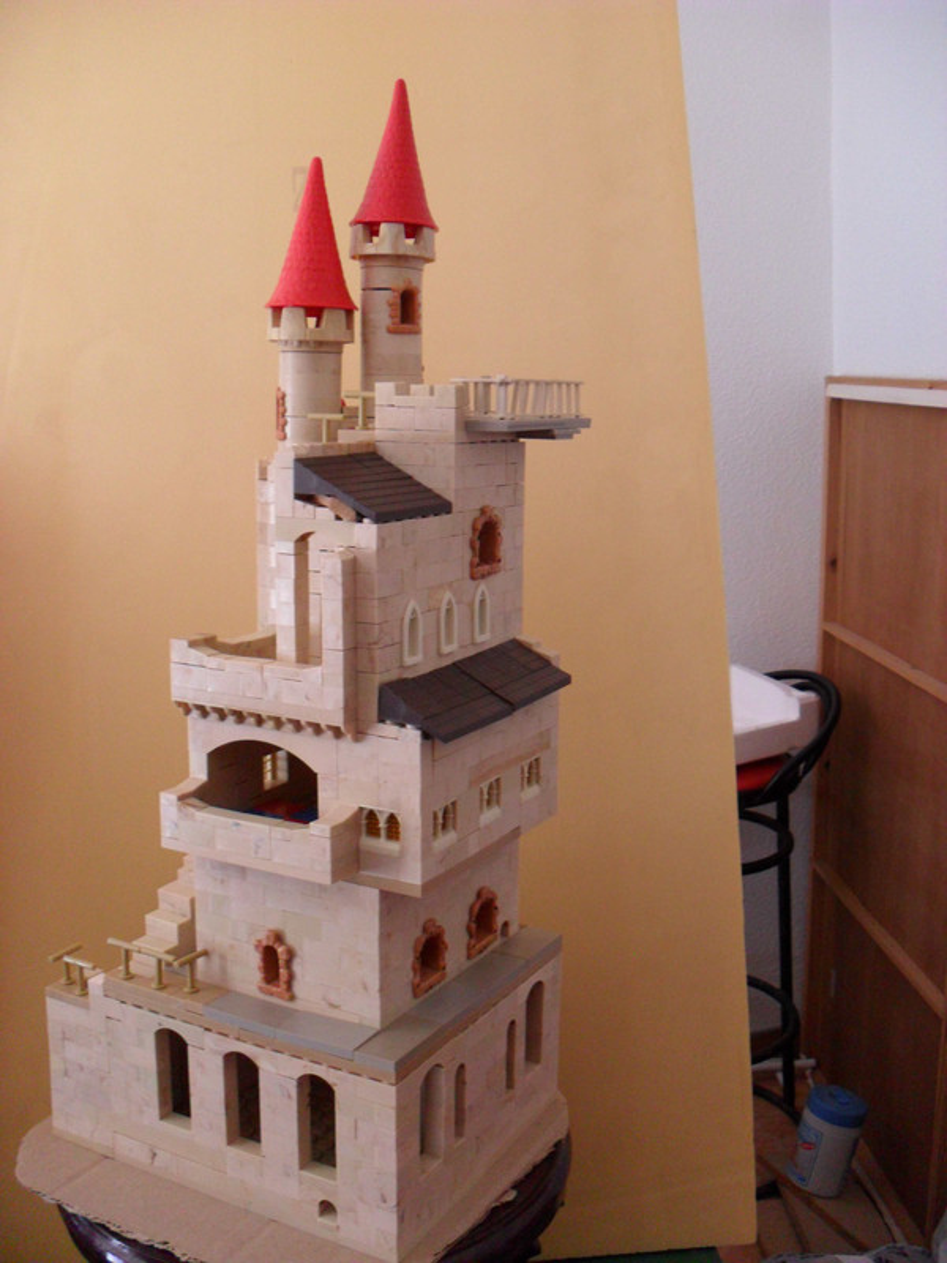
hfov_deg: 40.7
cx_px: 474
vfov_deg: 52.6
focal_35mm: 35
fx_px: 1277
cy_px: 632
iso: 240
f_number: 3
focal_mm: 6.3
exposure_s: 1/30
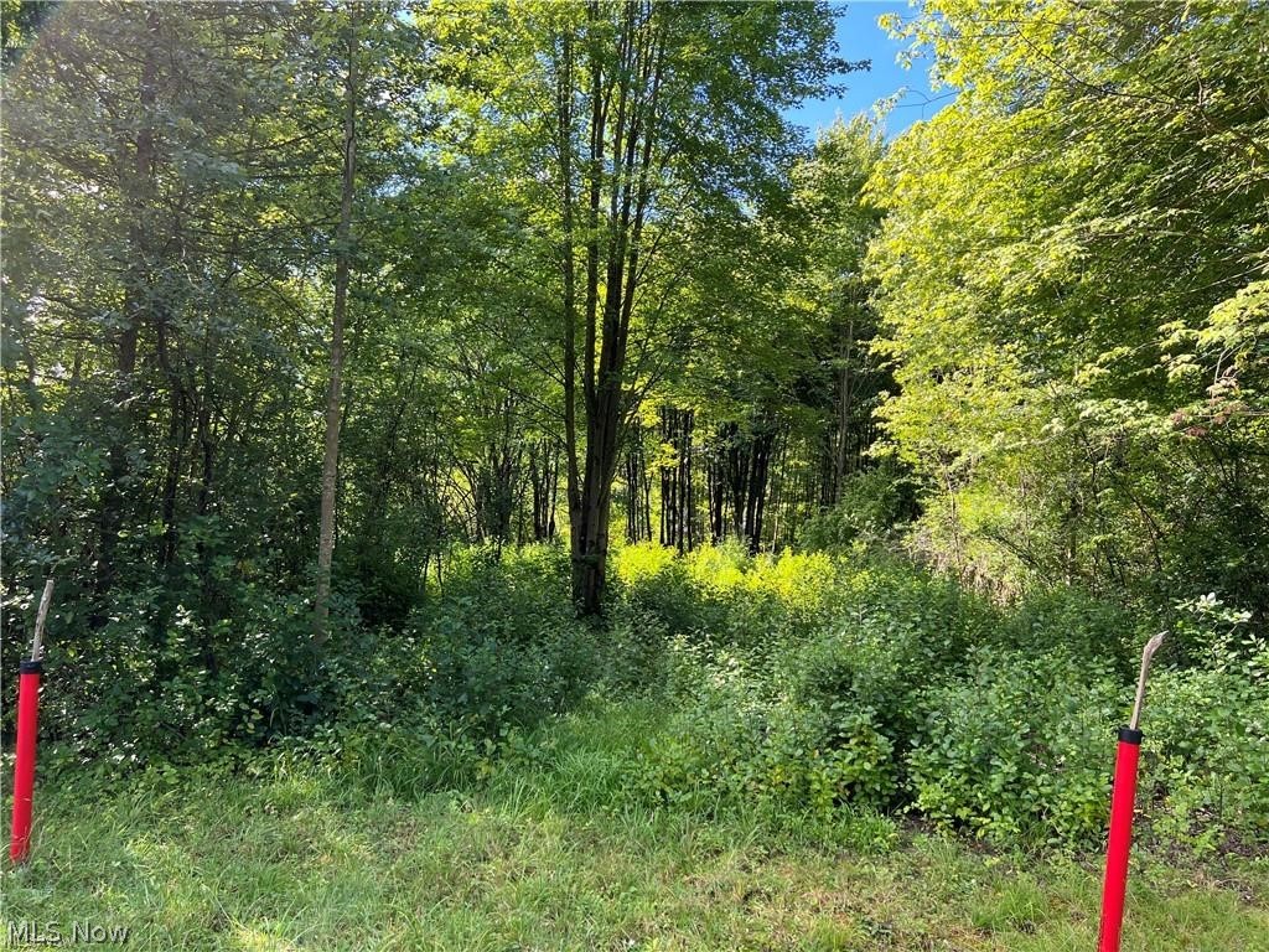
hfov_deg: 67.3
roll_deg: -3.0
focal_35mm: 26
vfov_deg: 53.1
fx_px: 953
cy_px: 476
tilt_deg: +2.9
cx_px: 634
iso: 50
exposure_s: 1/349
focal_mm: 5.7
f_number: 1.5
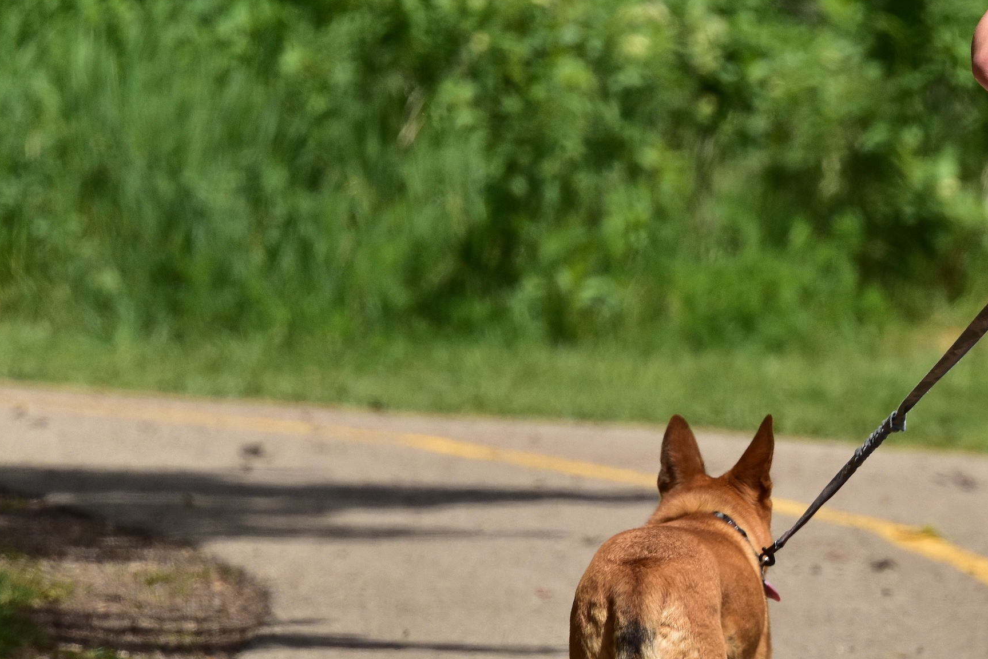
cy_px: 307
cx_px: 1128
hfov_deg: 1.3
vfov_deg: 0.8
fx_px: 44504
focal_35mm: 1621
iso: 360
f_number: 8
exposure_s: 1/1600
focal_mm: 700
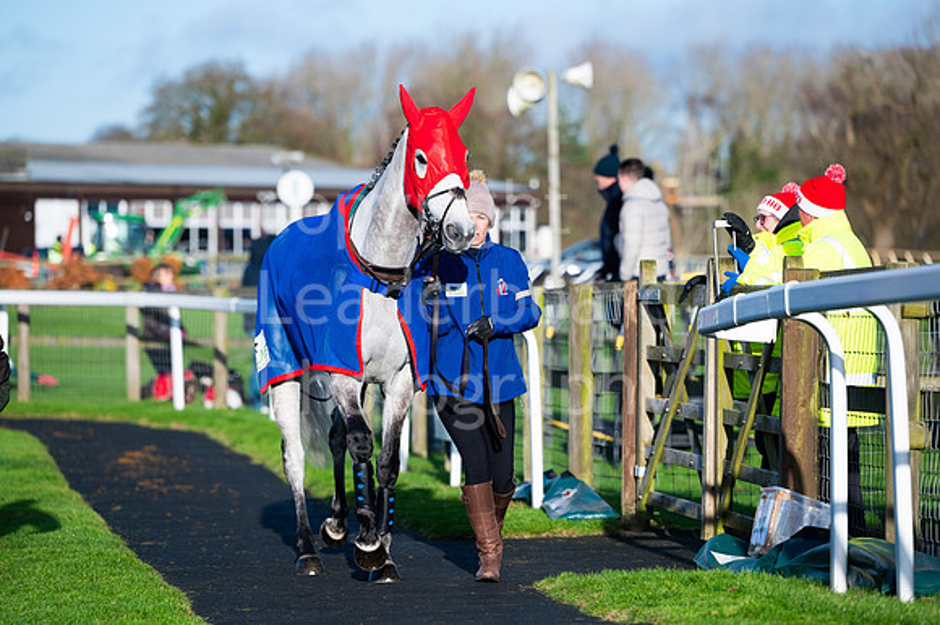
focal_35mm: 160
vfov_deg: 8.6
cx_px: 470
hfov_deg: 12.8
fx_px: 4175
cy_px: 312
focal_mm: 160
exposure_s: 1/5000
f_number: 3.5
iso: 320
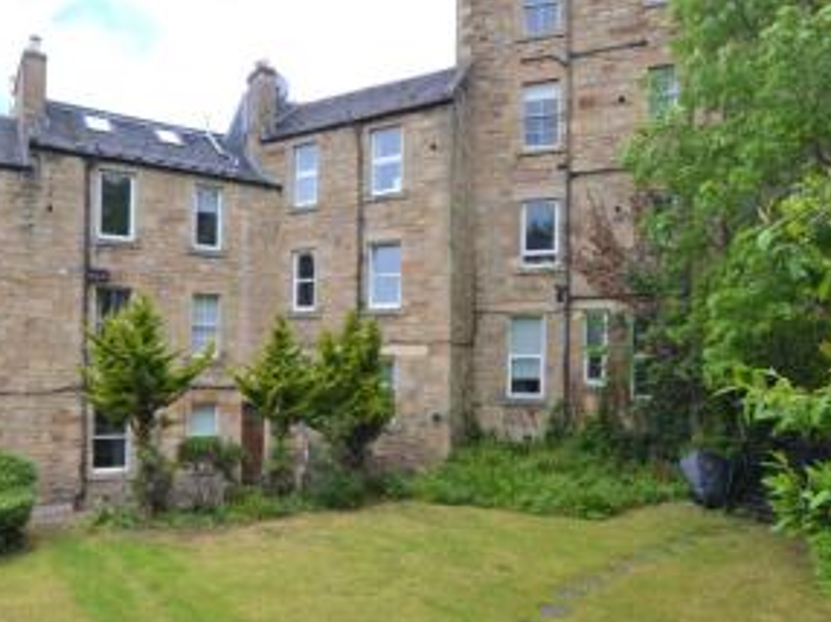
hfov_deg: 70.3
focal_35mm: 24
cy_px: 362
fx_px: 576
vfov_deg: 56.5
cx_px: 302
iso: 180
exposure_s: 1/125
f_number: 8
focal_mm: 10
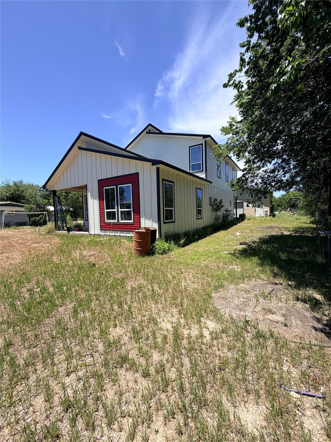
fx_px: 178
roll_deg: +1.5
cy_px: 221
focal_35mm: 14
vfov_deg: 102.1
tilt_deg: -1.5
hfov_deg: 85.7
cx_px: 166
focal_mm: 2.22
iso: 25
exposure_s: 1/770
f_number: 2.2
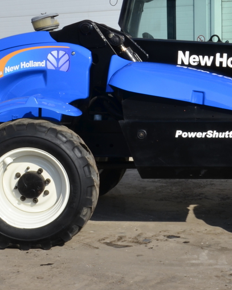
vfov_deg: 25.6
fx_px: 637
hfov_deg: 20.4
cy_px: 108
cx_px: 186
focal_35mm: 74
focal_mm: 21
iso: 125
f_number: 25
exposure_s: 1/40
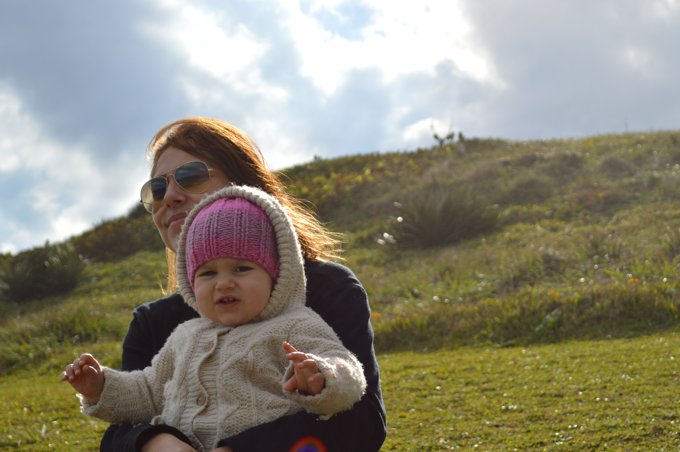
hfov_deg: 25.4
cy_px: 197
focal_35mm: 80
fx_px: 1510
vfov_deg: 17.0
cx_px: 371
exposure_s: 1/2000
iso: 280
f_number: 7.1
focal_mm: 46
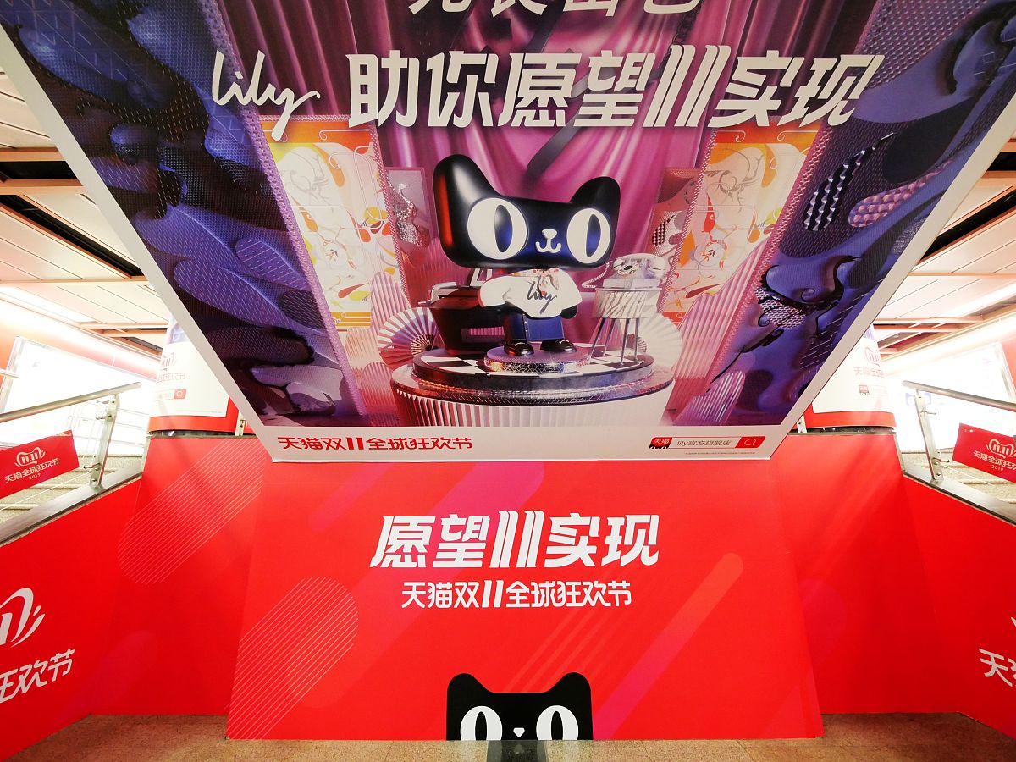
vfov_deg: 85.7
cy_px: 381
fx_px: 411
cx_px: 508
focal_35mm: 14
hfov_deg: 102.1
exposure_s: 1/50
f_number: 4
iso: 3200
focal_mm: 7
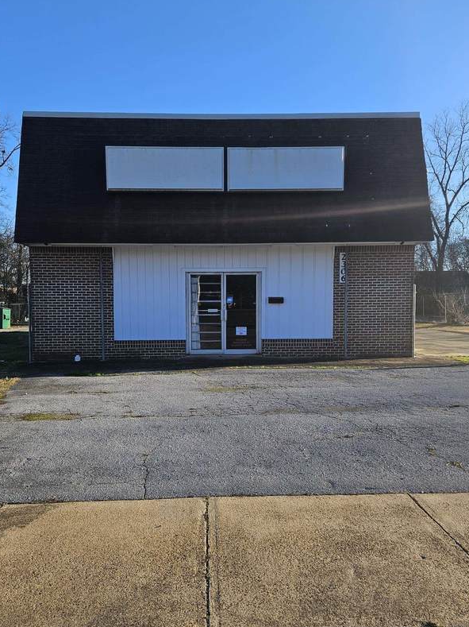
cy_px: 335
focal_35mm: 28
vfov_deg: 63.4
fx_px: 506
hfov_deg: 49.7
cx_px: 217
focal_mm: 5.4
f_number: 1.8
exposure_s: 1/922
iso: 25
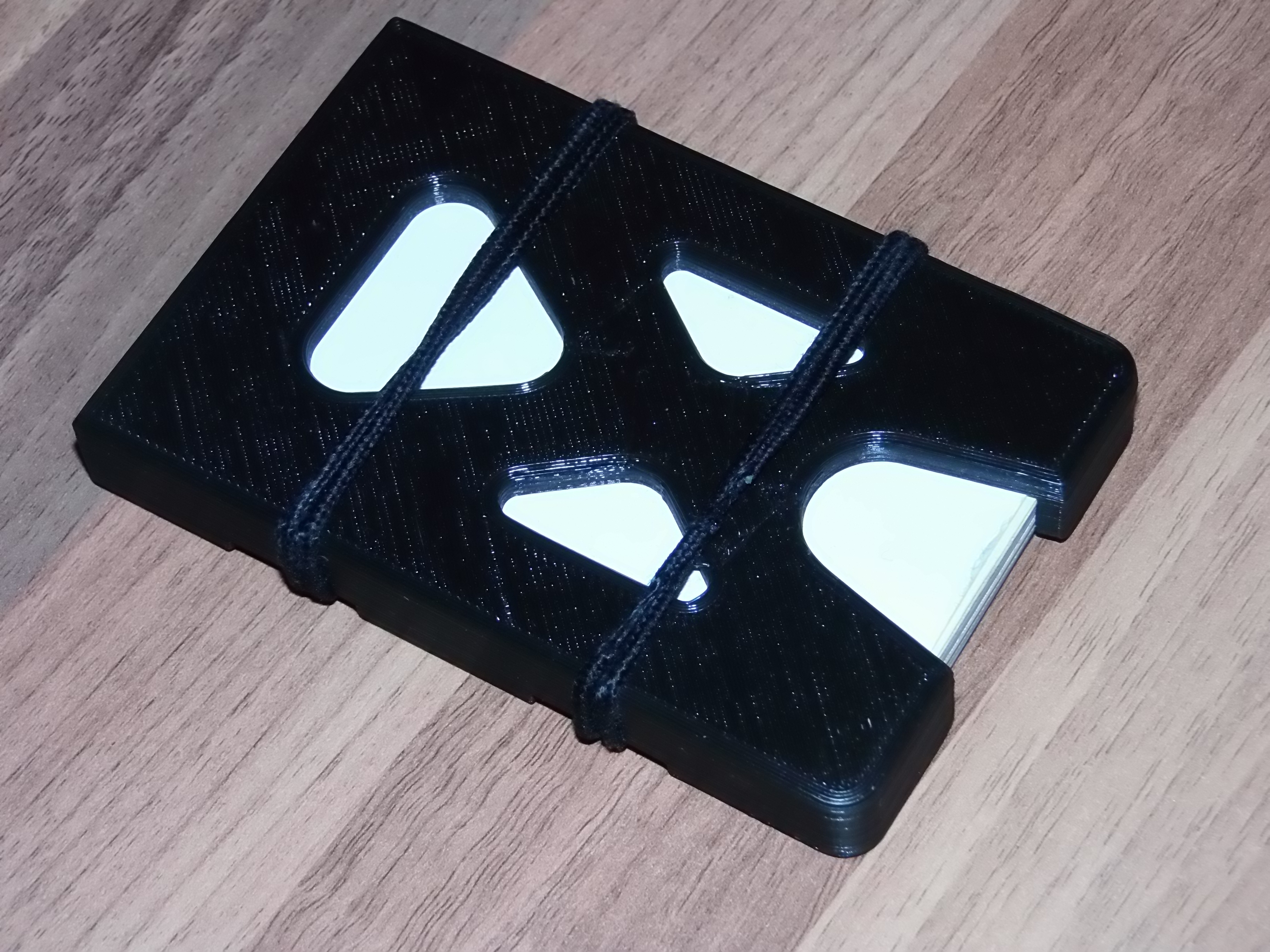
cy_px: 476
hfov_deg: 21.8
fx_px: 3302
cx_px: 635
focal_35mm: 90
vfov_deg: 16.4
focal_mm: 15.9
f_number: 4.4
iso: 200
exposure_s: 1/30
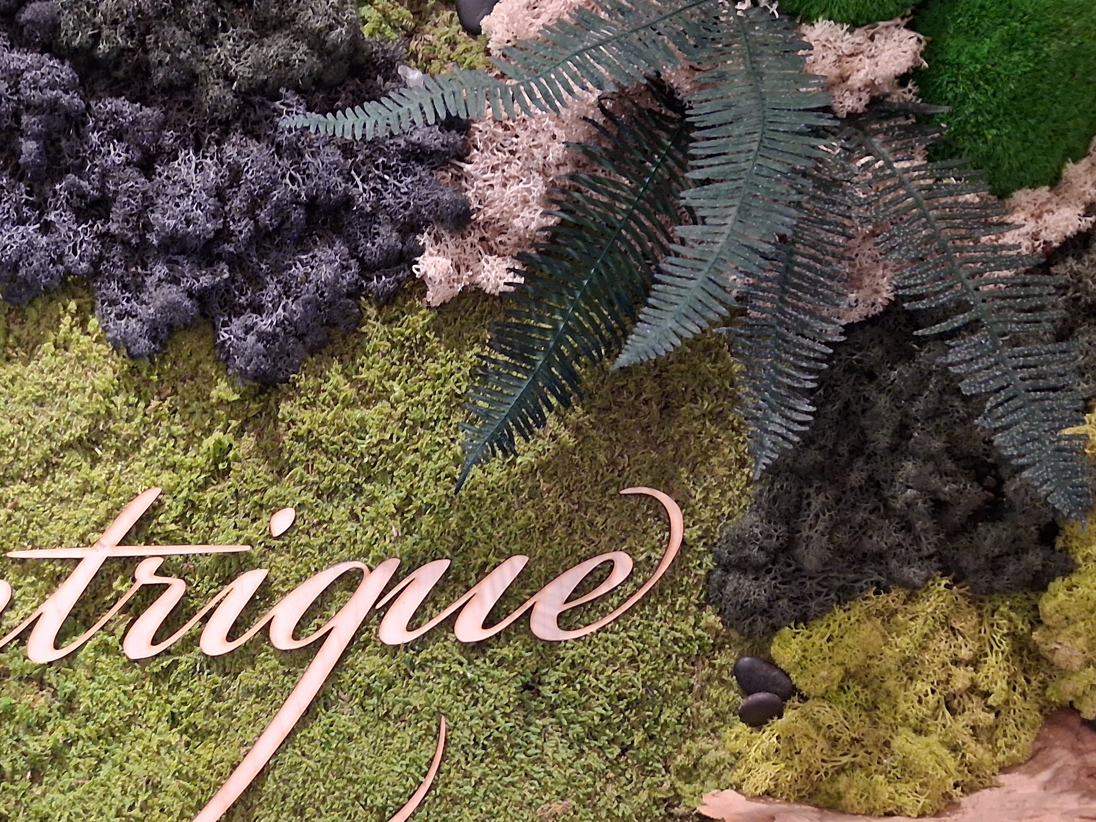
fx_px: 1425
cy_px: 675
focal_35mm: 45
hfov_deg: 40.1
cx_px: 190
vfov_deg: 31.2
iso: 400
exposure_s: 1/33
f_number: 1.8
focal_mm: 4
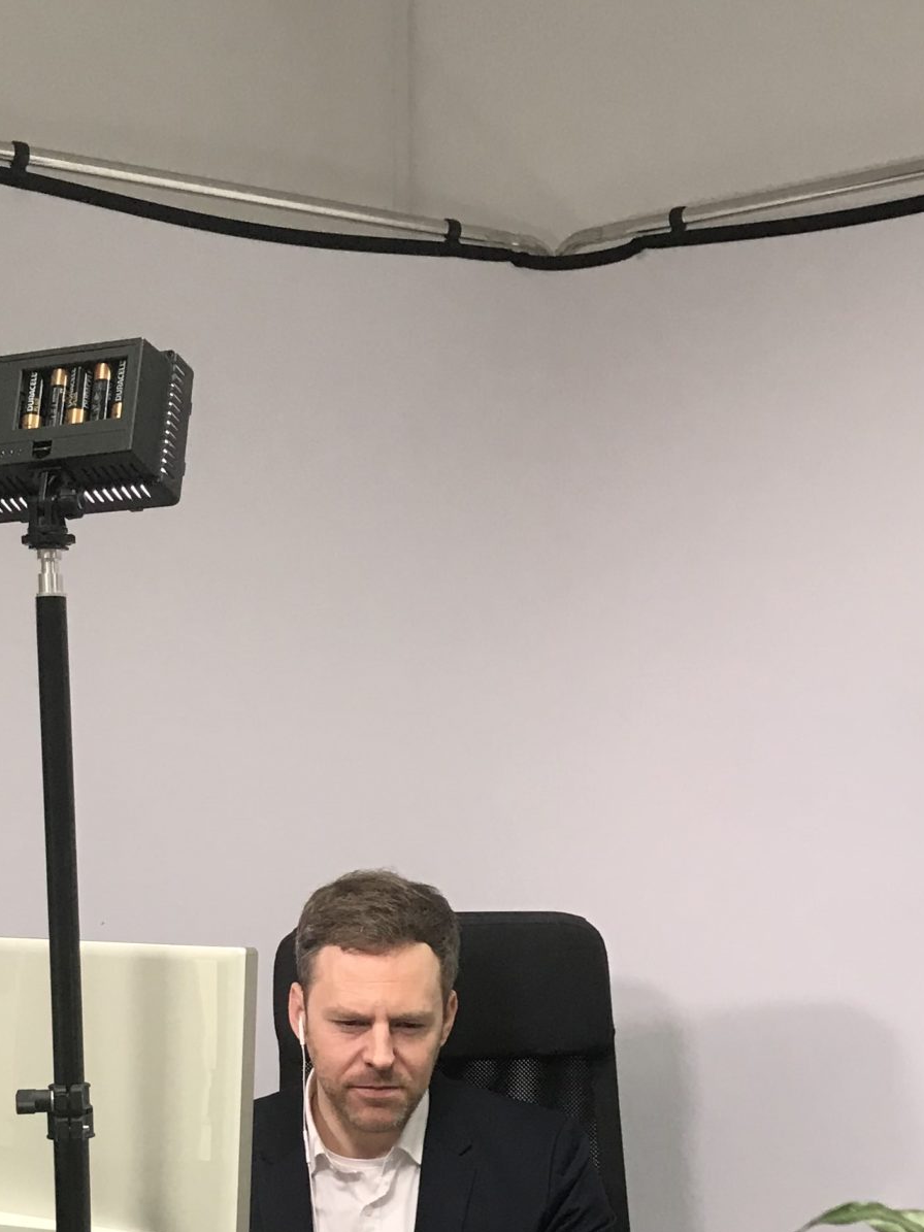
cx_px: 341
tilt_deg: -2.1
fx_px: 2136
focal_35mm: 60
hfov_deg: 24.3
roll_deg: +0.7
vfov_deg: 31.4
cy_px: 973
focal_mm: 3.99
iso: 40
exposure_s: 1/33
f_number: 1.8
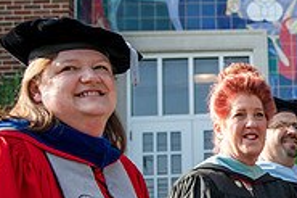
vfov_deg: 15.4
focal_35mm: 88
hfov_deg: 20.9
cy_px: 165
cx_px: 397
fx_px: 725
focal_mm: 28
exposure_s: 1/320
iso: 100
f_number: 3.2
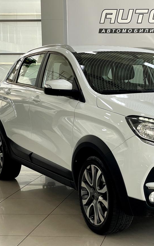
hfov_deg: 16.9
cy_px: 125
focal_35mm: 76
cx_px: 145
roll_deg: +0.2
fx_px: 510
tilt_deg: -4.6
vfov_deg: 27.1
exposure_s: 1/99
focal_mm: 6
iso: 50
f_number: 2
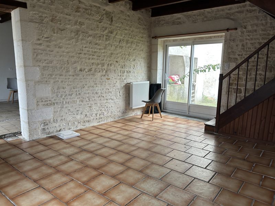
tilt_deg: -9.6
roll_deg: -1.2
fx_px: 207
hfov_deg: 67.3
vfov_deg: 53.1
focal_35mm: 26
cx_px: 138
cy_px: 103
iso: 125
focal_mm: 5.7
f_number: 1.5
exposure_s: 1/97
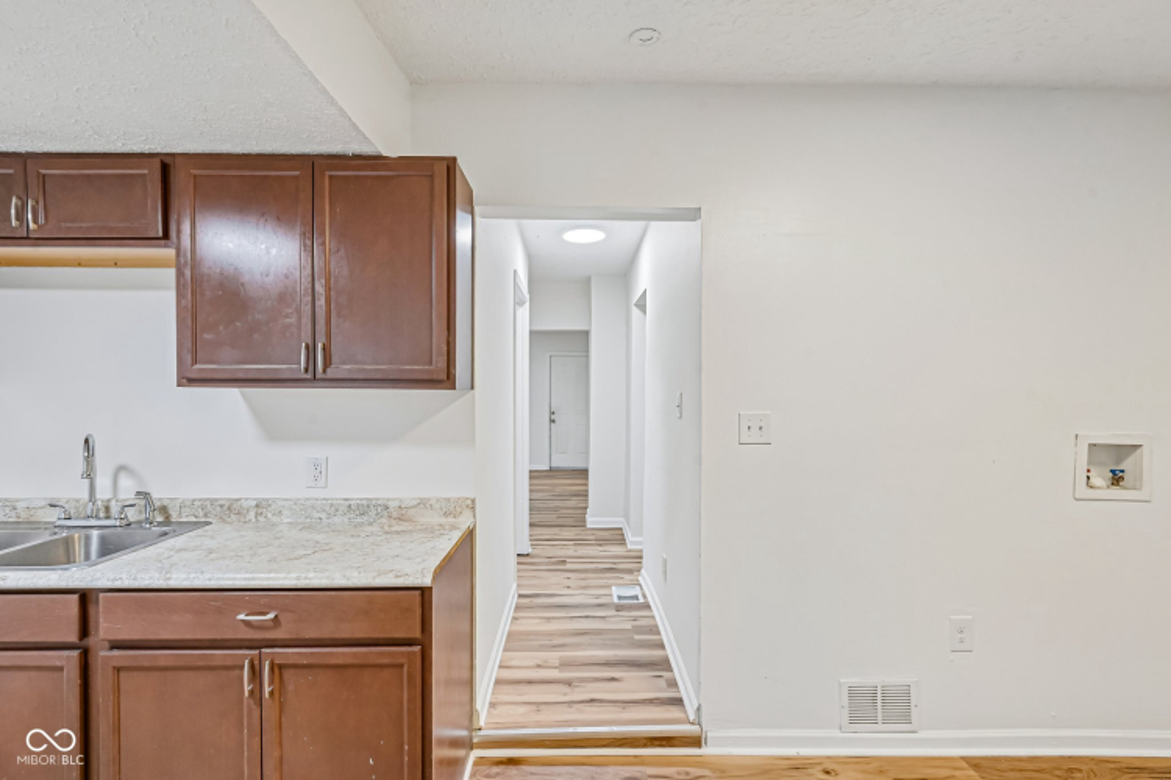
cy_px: 390
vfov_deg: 73.7
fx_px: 520
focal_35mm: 16
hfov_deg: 96.7
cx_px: 586
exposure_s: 1/15
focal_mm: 16
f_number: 8
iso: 400
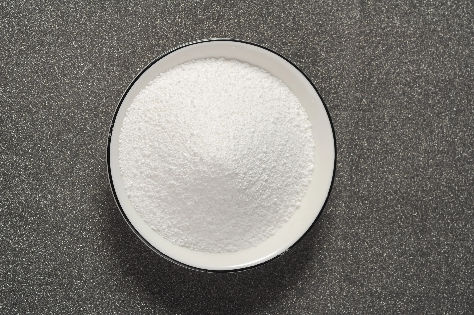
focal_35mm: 90
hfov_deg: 22.6
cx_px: 237
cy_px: 158
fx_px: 1183
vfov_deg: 15.1
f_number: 10
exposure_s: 1/125
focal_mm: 60
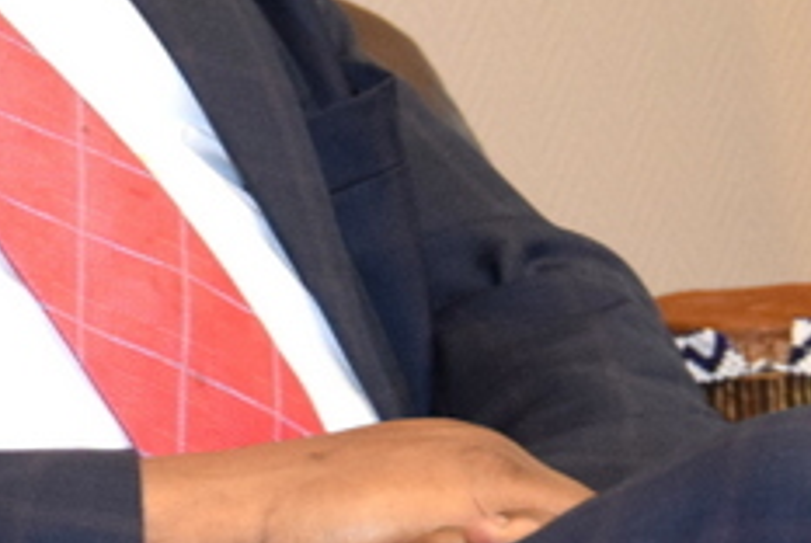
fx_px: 5662
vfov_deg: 5.5
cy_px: -75
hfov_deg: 8.2
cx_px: 237
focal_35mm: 251
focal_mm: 38
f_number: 4.5
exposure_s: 1/60
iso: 1600
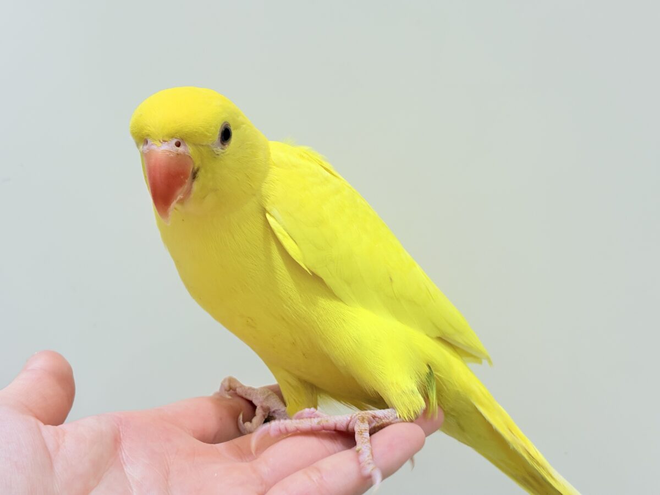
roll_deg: -2.2
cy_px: 248
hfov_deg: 36.8
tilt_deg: +3.4
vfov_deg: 28.0
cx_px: 330
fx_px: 991
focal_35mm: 52
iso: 32
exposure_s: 1/100
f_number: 1.6
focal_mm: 5.96
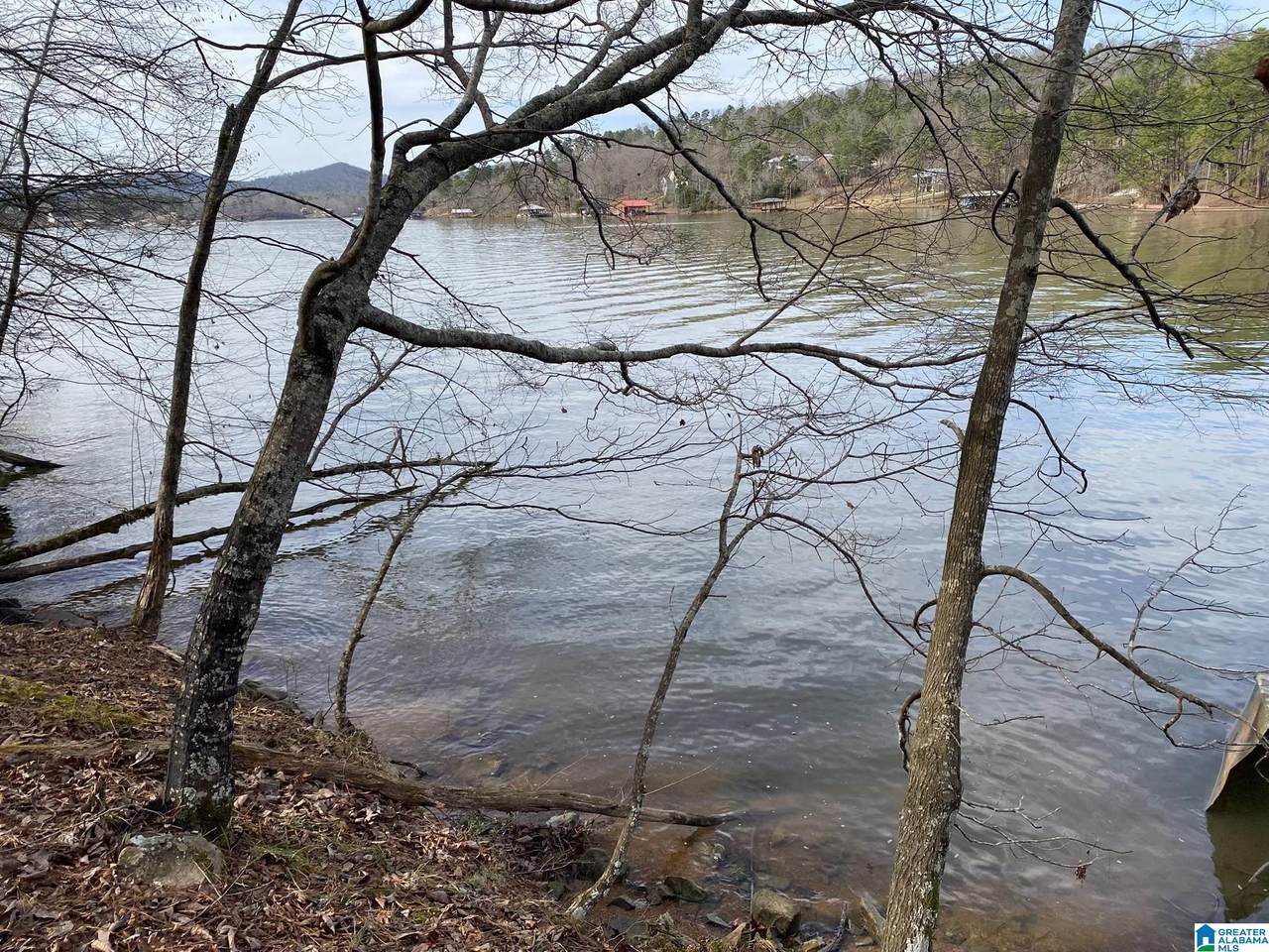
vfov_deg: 53.1
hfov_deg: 67.3
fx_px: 953
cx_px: 634
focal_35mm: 26
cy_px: 476
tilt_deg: -21.0
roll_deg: +2.0
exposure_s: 1/1346
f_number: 1.8
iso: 32
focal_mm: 4.25
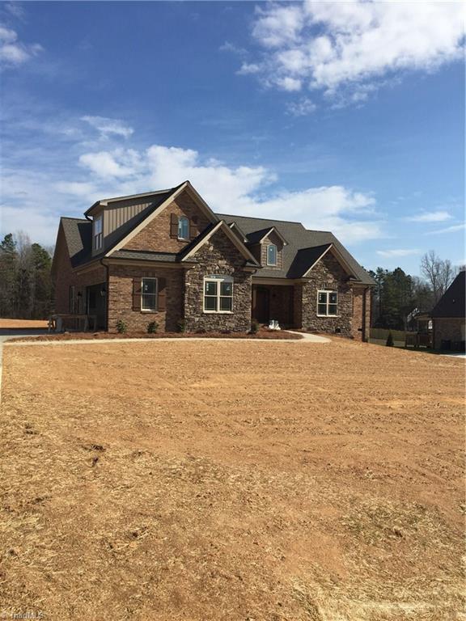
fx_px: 521
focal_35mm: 29
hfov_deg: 48.2
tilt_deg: +0.4
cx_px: 233
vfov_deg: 61.7
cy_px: 310
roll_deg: -0.3
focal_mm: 4.15
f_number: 2.2
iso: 32
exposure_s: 1/2825
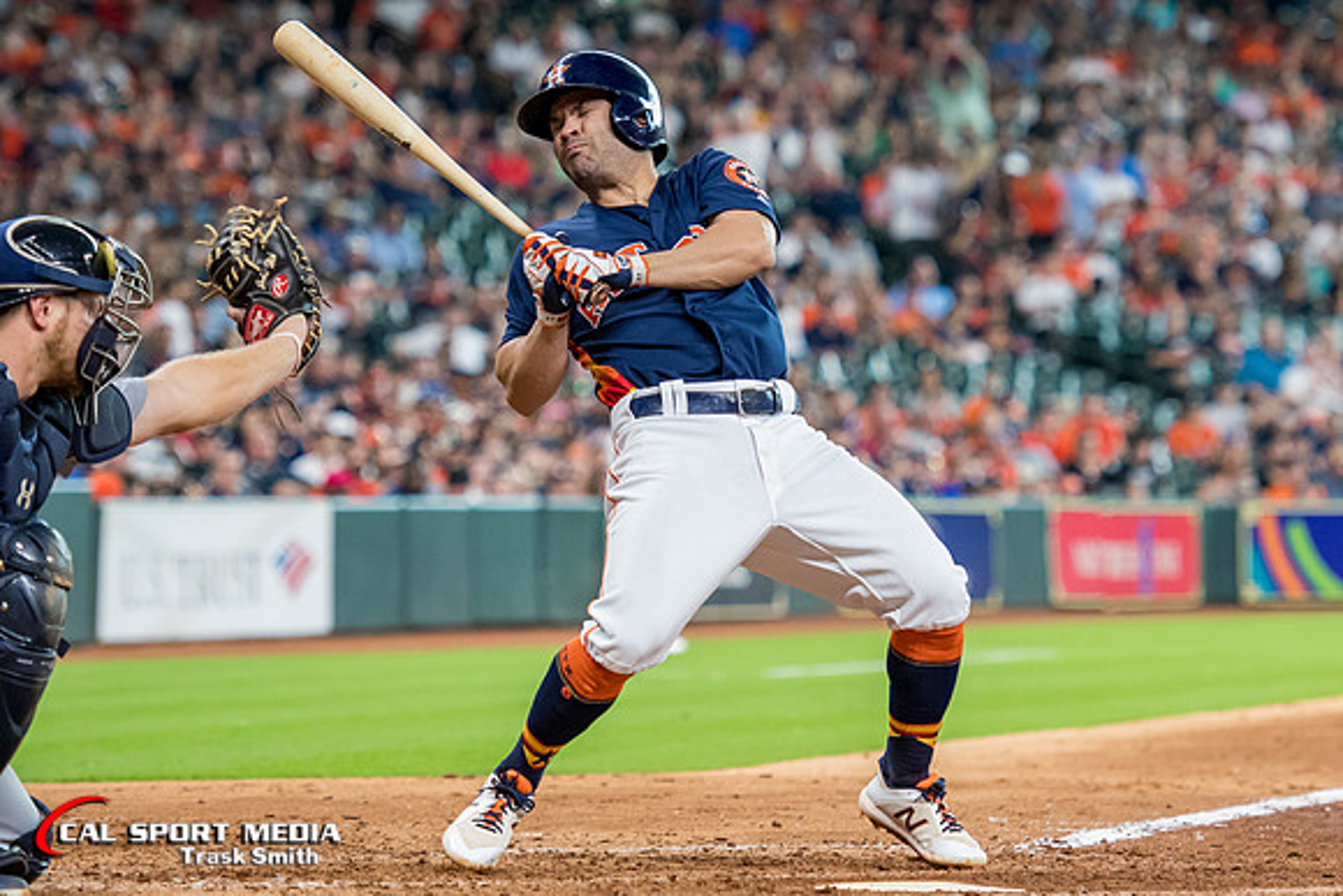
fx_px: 9536
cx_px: 799
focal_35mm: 256
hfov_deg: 8.1
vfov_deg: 5.4
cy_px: 413
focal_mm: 135
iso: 3200
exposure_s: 1/1000
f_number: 4
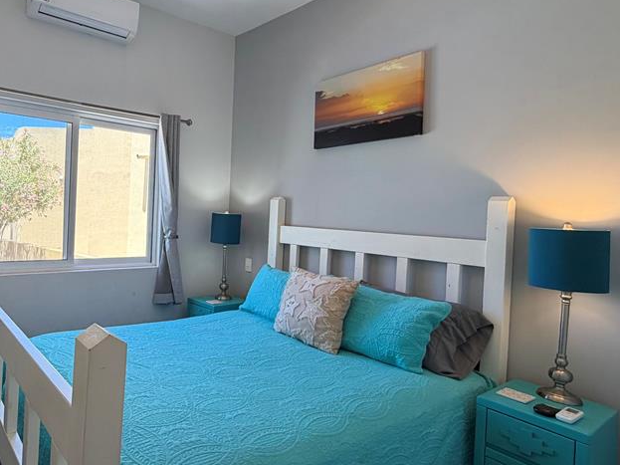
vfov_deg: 58.8
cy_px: 210
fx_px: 412
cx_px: 174
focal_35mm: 23
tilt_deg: +0.4
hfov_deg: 70.2
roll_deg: -1.8
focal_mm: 2.22
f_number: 2.2
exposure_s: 1/120
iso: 80
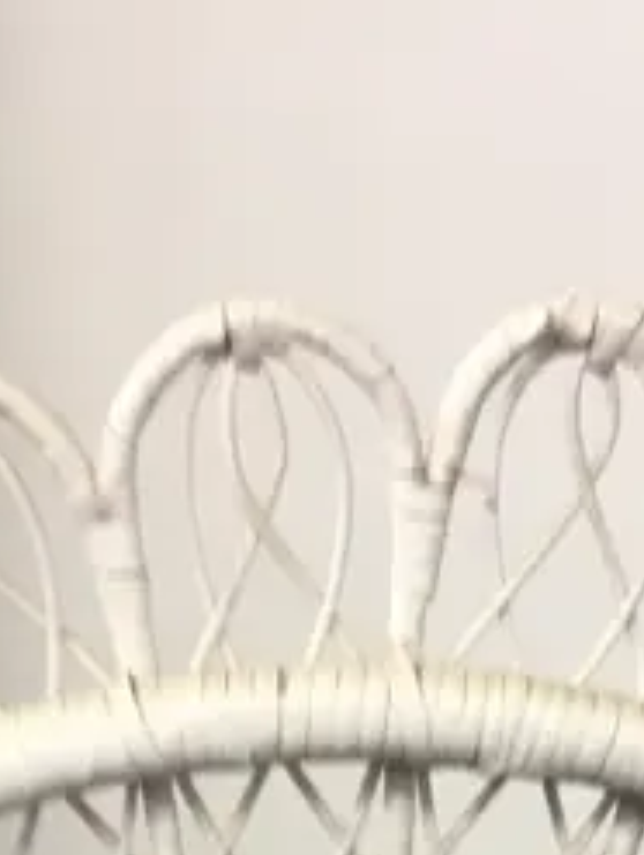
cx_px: 384
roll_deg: -1.0
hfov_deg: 12.4
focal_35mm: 120
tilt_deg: -29.5
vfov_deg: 13.7
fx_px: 2969
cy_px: 1769
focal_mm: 4.15
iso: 32
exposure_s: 1/17
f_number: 2.2
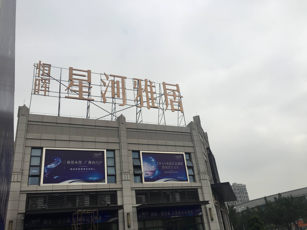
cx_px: 154
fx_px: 257
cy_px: 115
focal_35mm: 29
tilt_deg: +27.1
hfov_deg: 61.7
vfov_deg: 48.2
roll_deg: +5.6
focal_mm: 4.15
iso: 25
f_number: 2.2
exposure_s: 1/2653
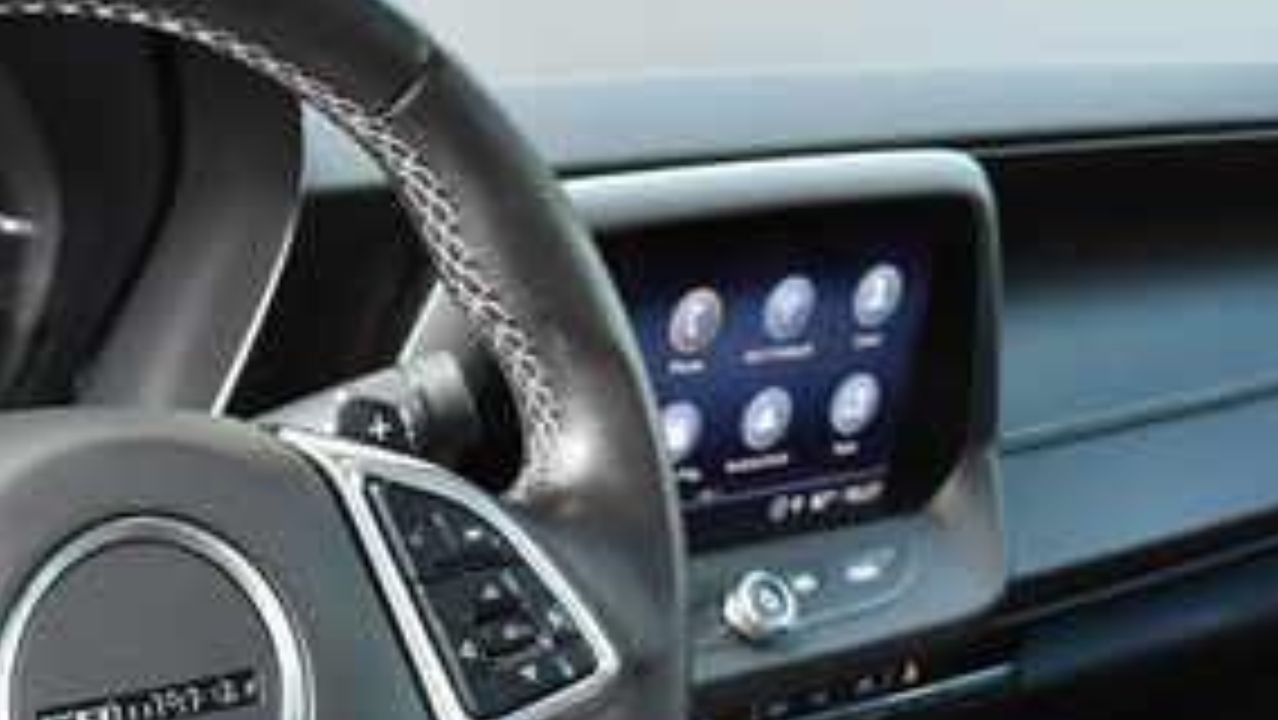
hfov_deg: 20.3
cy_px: 738
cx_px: 212
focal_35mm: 104
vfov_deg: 11.5
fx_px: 3526
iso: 800
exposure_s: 1/160
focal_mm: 22
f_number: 3.8
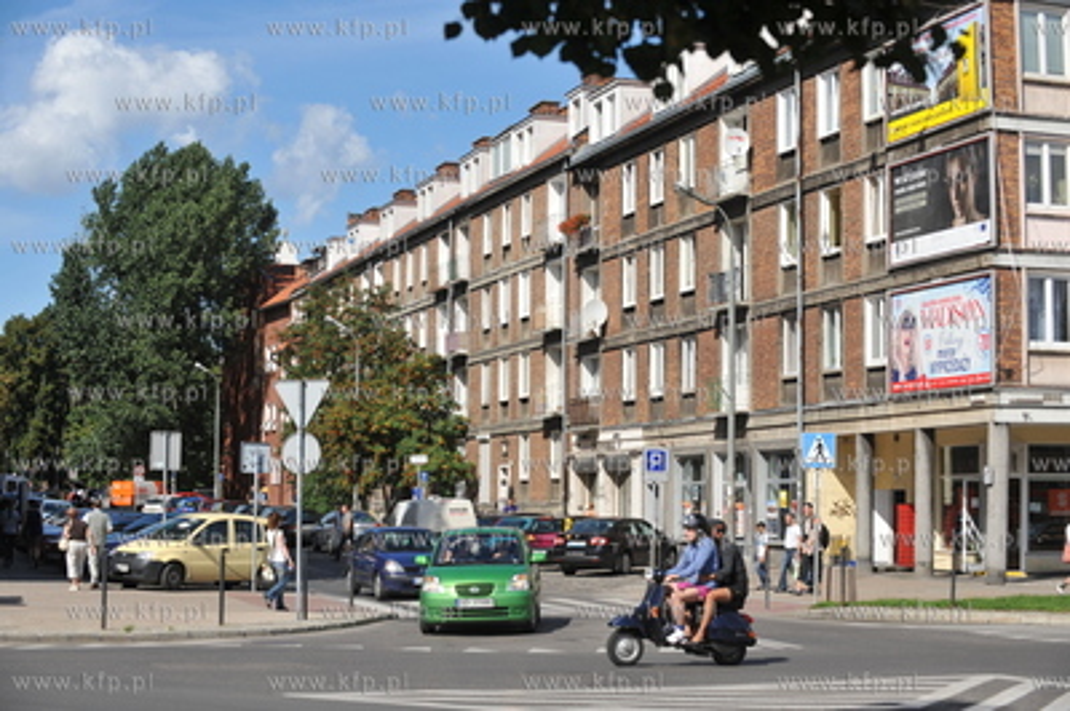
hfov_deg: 28.9
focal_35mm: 70
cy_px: 356
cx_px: 535
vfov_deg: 19.4
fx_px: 2079
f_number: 6.3
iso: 400
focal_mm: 70
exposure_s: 1/2500
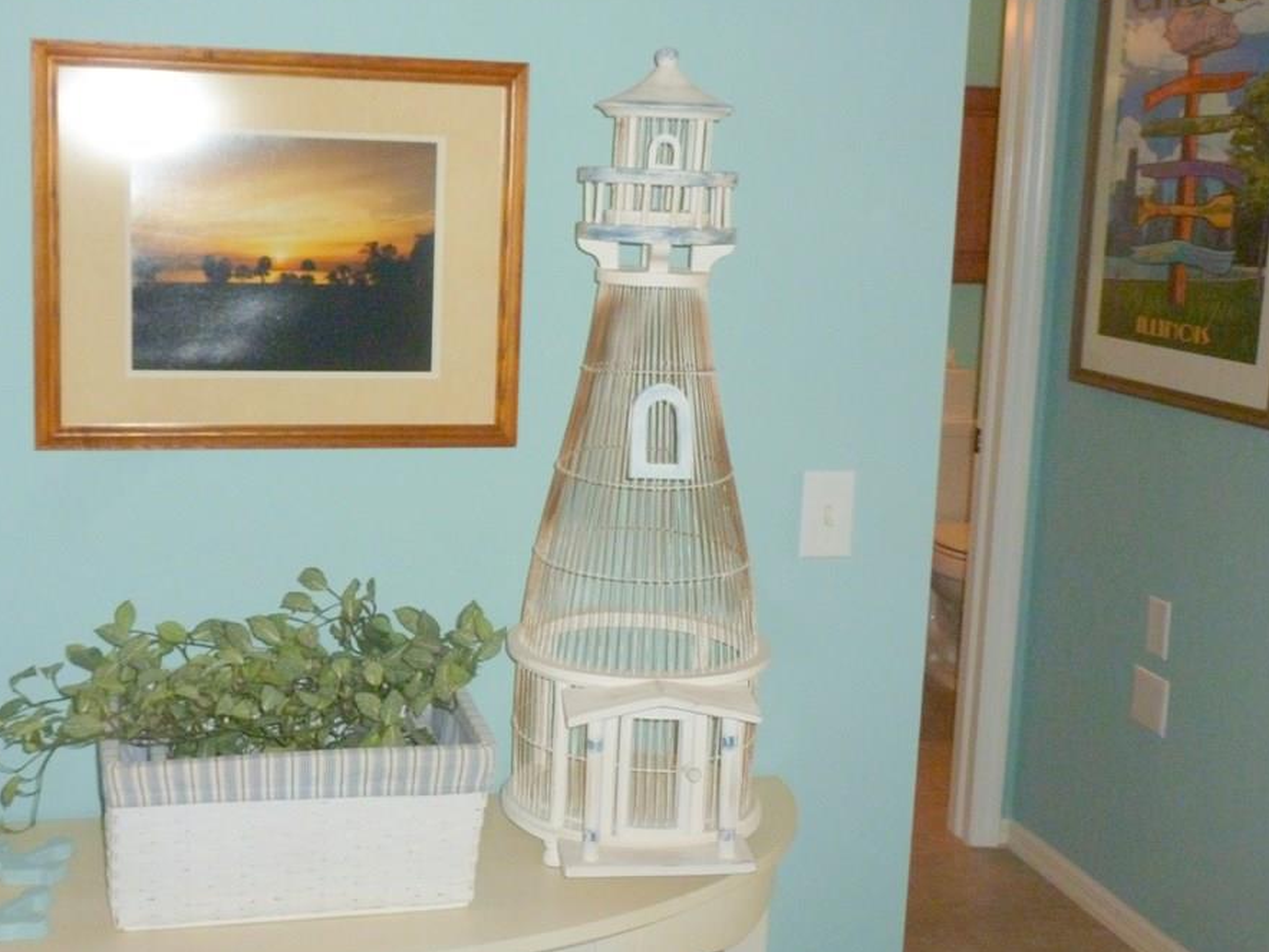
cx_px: 564
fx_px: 1613
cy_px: 416
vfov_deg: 32.8
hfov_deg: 42.9
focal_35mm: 44
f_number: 3.8
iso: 400
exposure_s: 1/125
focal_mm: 6.8
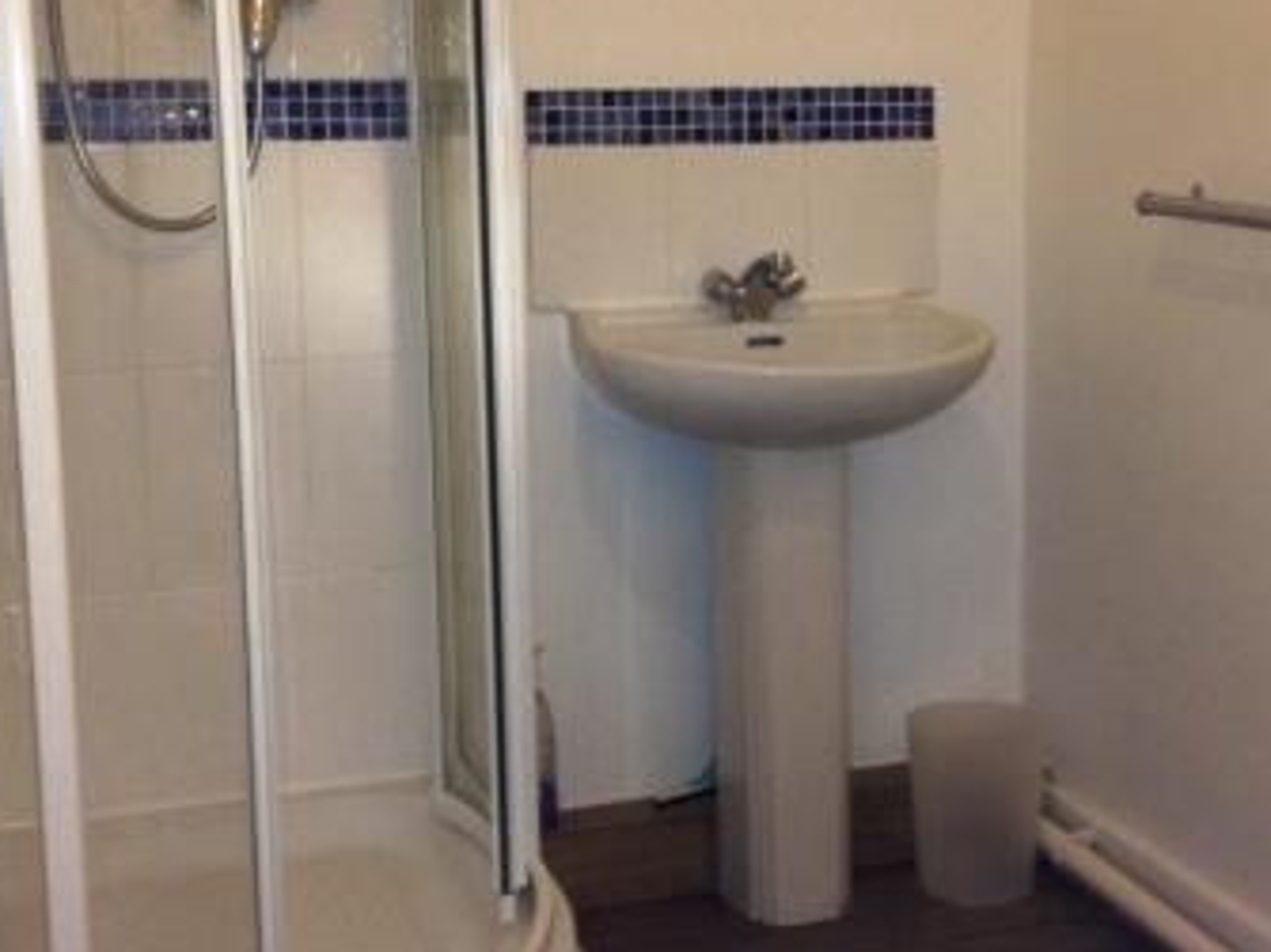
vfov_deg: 24.0
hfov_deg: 31.6
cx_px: 746
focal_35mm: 61
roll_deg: +1.2
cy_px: 389
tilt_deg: -9.1
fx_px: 2239
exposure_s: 1/20
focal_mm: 4.28
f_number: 2.4
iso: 125
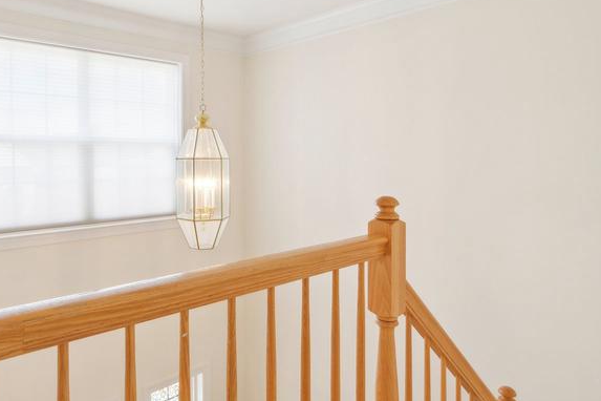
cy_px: 175
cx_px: 221
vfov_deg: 51.1
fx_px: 417
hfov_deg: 70.2
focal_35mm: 25
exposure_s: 1/30
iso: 400
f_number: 9
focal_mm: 14
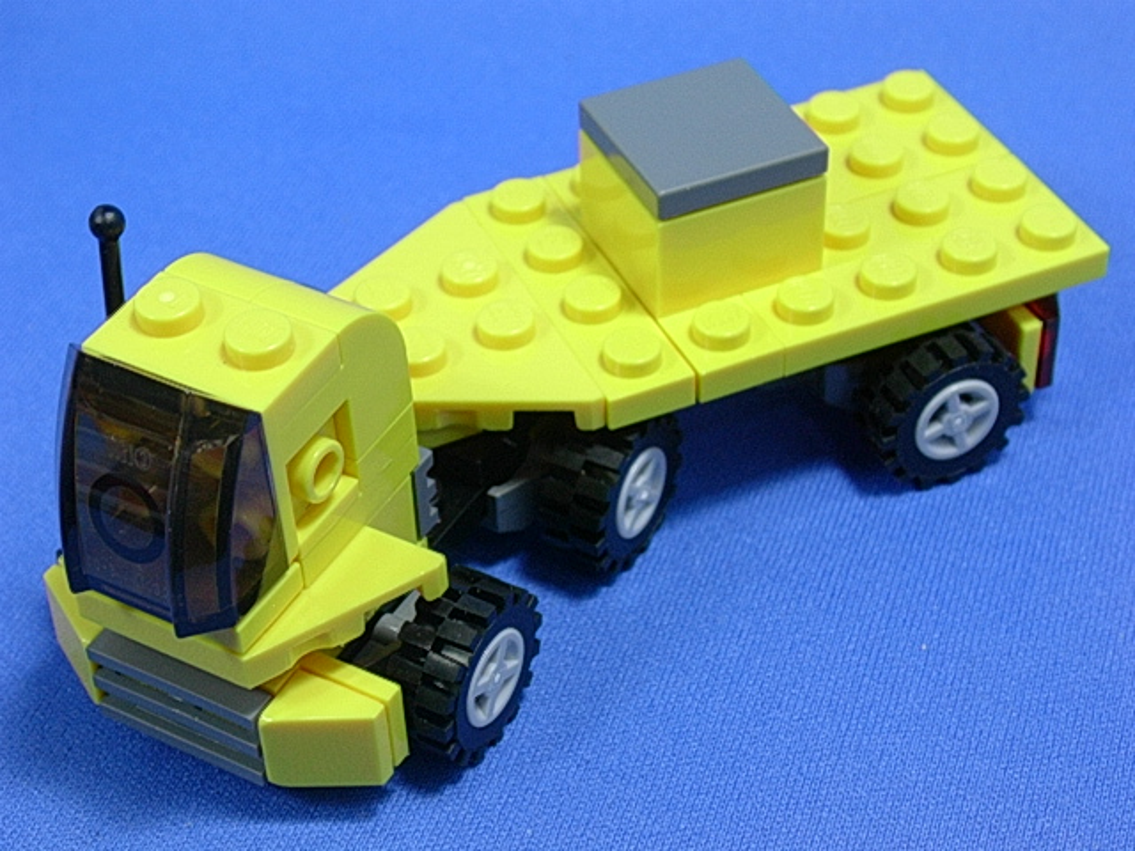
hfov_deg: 26.0
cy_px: 426
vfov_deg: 19.6
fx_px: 2459
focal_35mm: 75
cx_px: 568
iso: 70
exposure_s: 1/17.9
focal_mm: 11.3
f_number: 3.8
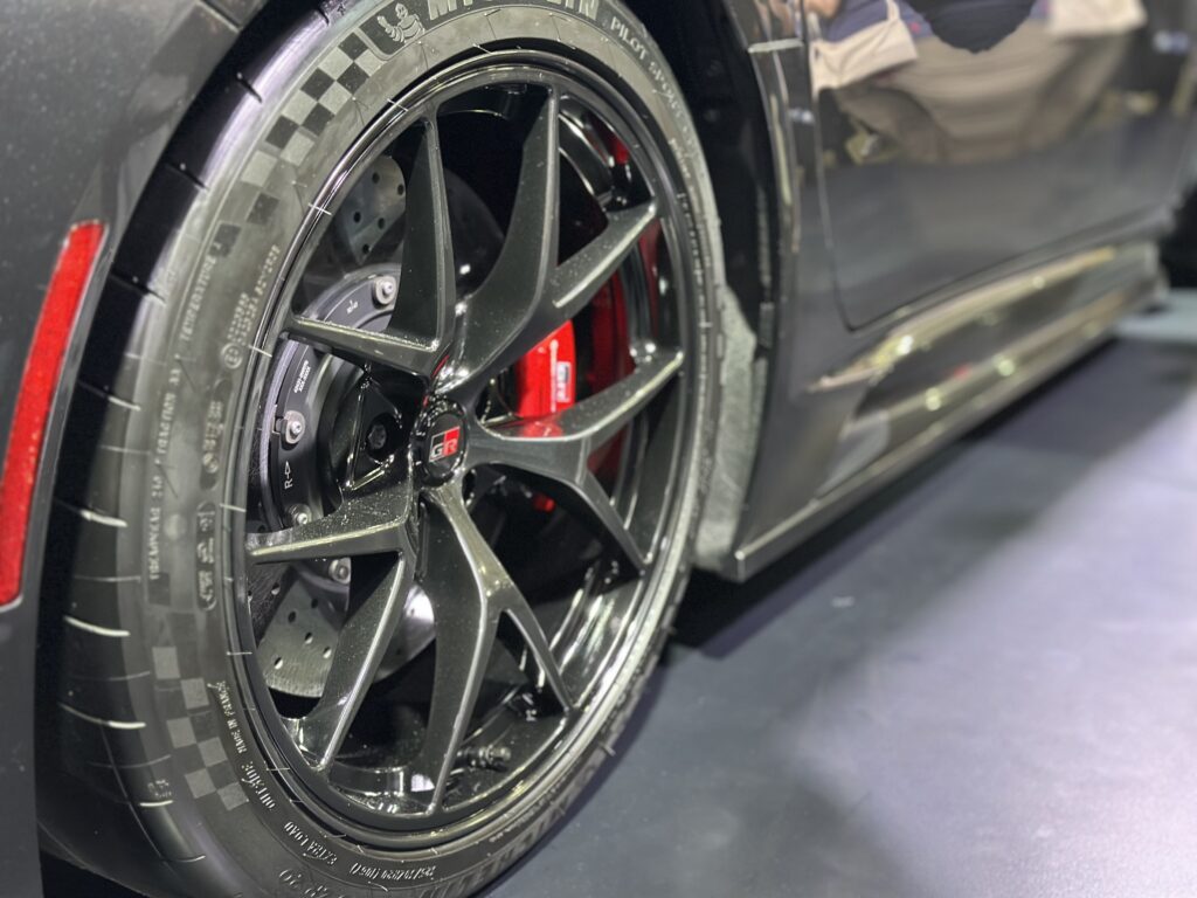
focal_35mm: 48
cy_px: 449
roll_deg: -2.8
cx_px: 598
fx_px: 1660
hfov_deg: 39.7
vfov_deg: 30.3
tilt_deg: -18.9
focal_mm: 6.86
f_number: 1.78
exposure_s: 1/40
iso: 640
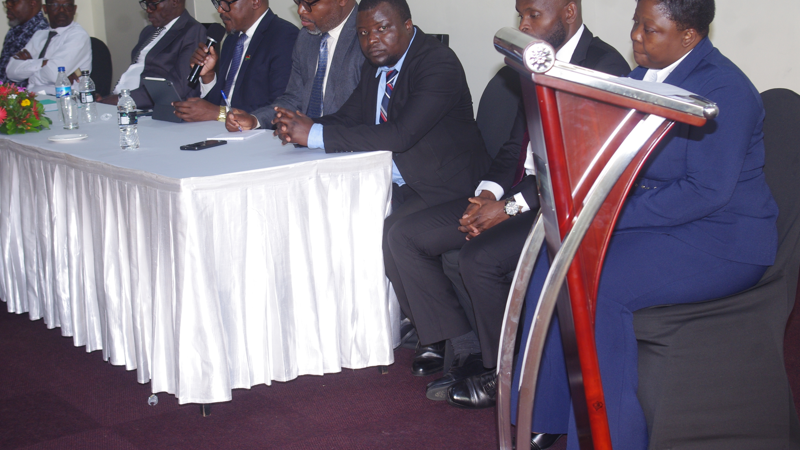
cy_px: 186
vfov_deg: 17.2
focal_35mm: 70
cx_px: 367
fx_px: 1485
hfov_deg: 30.1
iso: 400
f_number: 5.6
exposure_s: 1/50
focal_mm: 40
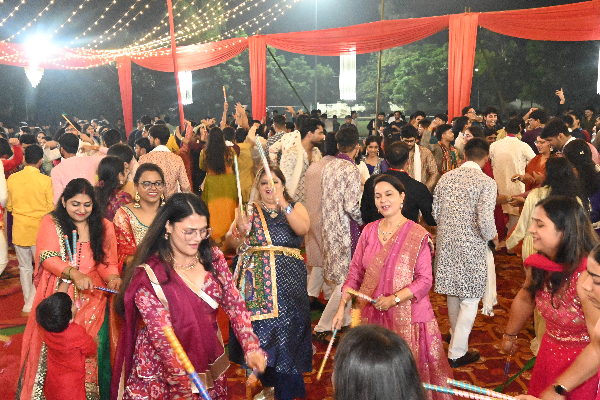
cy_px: 200
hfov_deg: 52.2
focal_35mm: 37
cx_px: 300
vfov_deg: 36.2
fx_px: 612
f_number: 7.1
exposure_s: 1/80
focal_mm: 24.5
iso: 16000
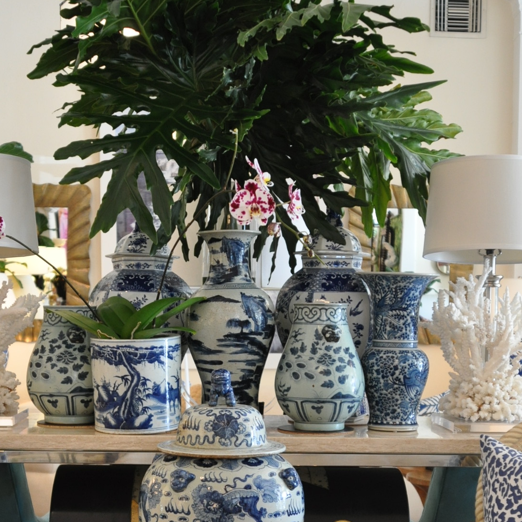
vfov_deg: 27.8
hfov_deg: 28.5
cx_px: 208
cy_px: 442
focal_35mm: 60
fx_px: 1024
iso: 800
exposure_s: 1/50
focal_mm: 24
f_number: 3.5
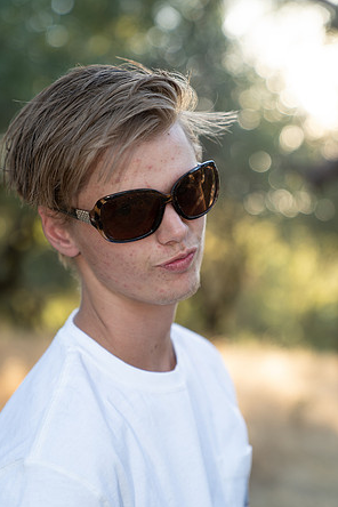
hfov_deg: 19.2
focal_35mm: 71
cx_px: 168
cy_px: 256
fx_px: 1000
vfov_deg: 28.5
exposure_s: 1/160
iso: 250
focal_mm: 70
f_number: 2.8
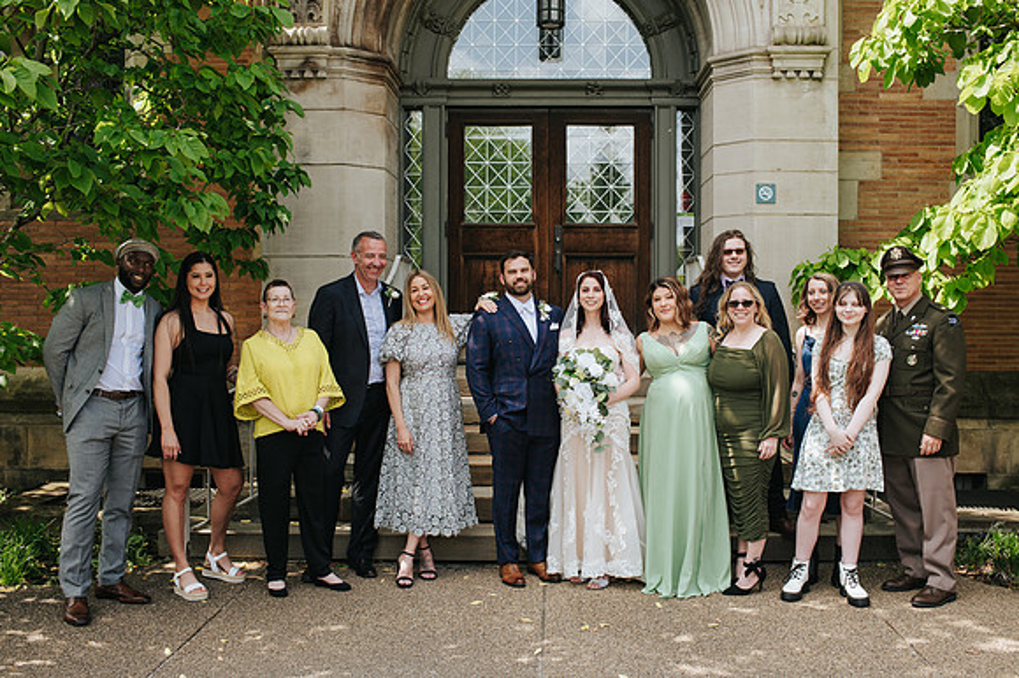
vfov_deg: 35.7
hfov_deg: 51.6
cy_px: 345
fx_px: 1053
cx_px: 525
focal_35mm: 37
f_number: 3.5
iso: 180
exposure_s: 1/500
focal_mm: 35
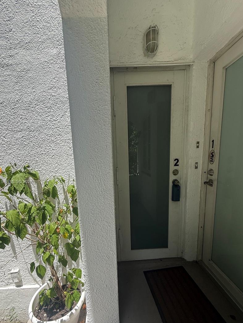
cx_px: 114
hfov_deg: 78.1
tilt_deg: -8.3
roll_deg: +2.6
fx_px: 150
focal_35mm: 16
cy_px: 182
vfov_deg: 94.0
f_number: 2.2
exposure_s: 1/701
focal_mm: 2.22
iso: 50
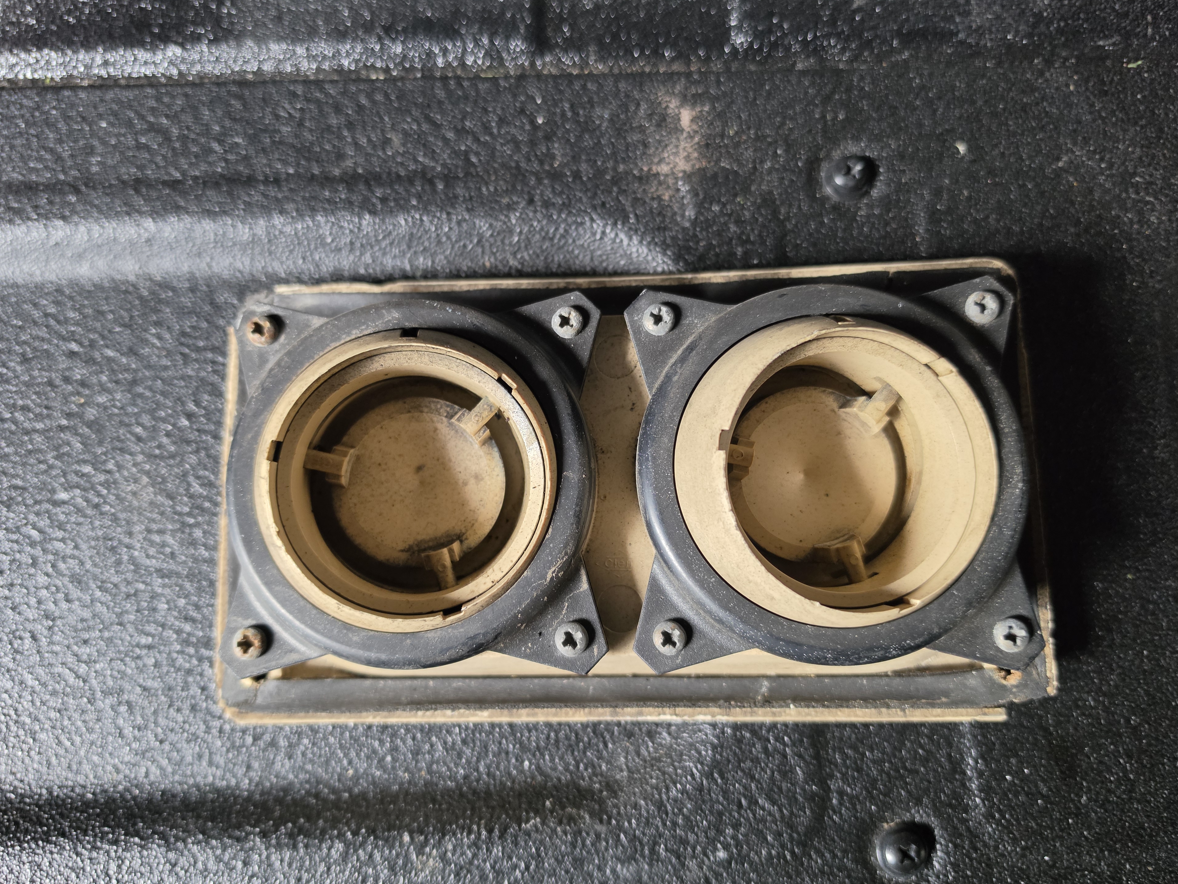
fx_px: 817
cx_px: 576
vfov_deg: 56.8
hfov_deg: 71.6
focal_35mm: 24
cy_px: 457
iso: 320
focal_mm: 6.5
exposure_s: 1/100
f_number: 1.4
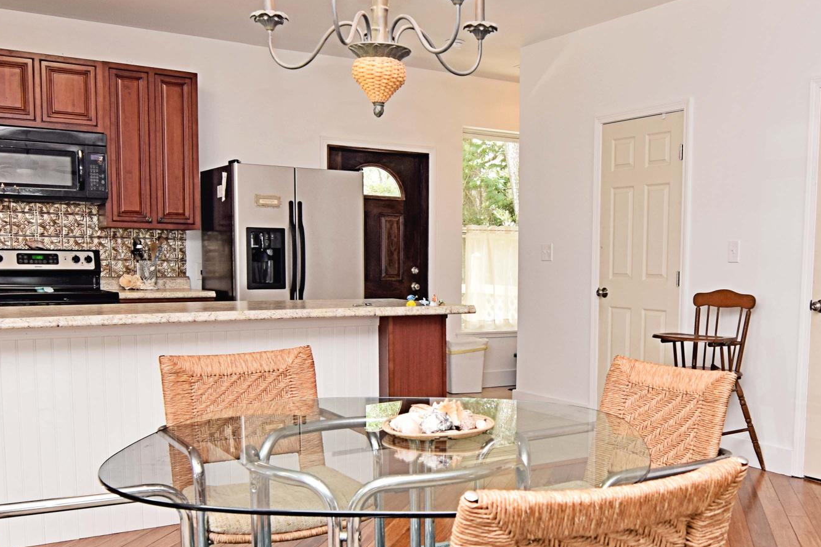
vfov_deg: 35.5
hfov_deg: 51.1
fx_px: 847
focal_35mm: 37
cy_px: 363
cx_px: 522
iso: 200
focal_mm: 11
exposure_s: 1/50
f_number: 5
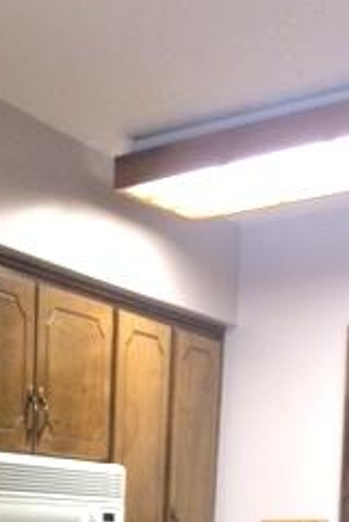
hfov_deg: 16.0
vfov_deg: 22.7
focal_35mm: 80
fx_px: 1162
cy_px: 671
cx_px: -137
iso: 64
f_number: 2.2
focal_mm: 4.15
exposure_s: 1/30
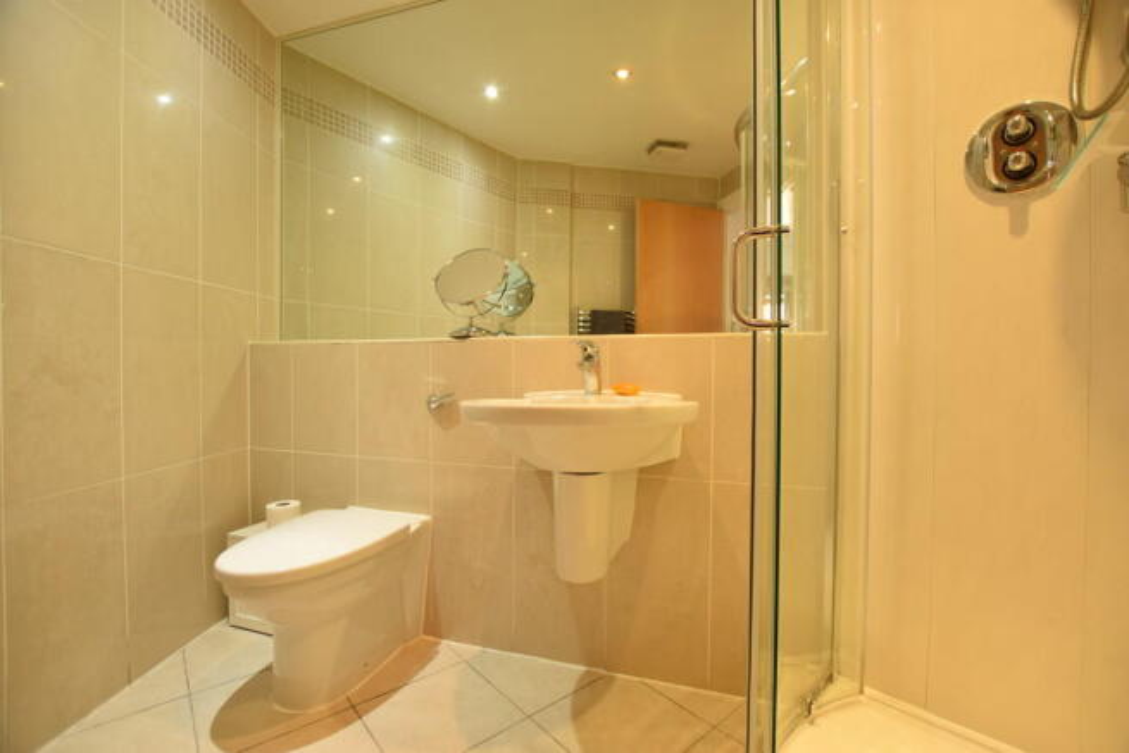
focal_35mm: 15
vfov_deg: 77.4
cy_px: 376
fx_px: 470
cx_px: 564
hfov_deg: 100.4
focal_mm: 10
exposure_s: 1/25
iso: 400
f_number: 3.5
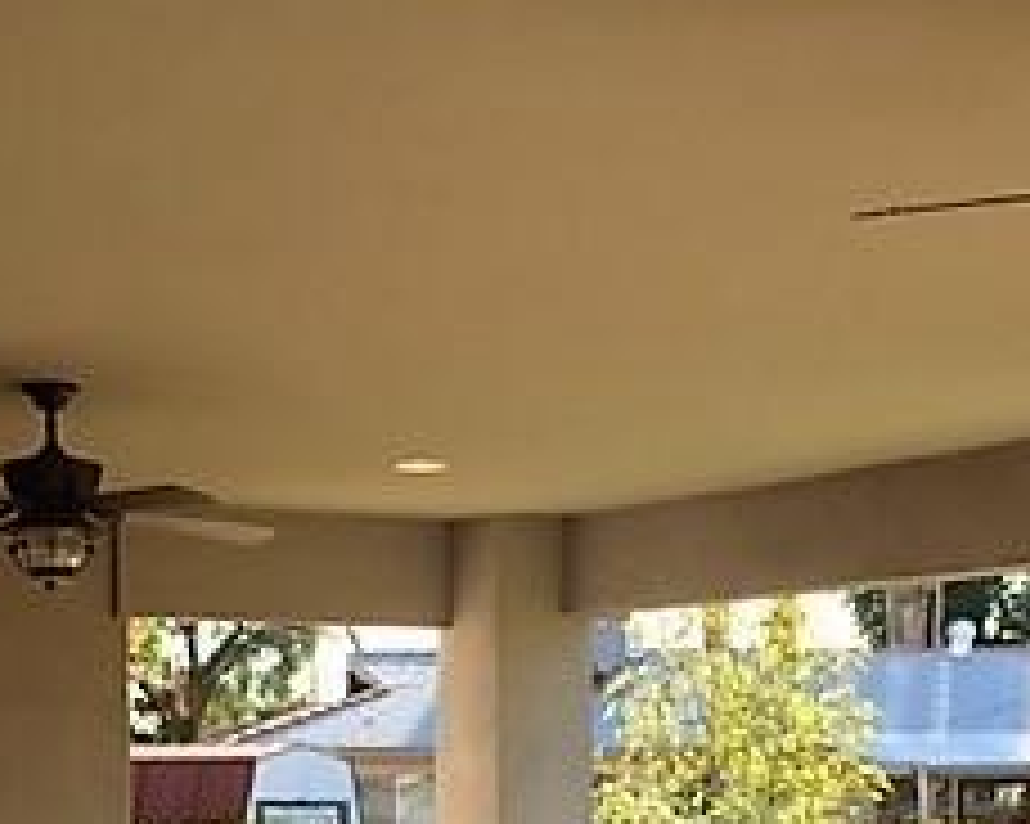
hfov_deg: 24.0
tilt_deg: -2.5
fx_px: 2407
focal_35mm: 79
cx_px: 346
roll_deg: +0.8
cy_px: 973
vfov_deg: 18.5
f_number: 2.2
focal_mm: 4.15
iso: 32
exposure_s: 1/237
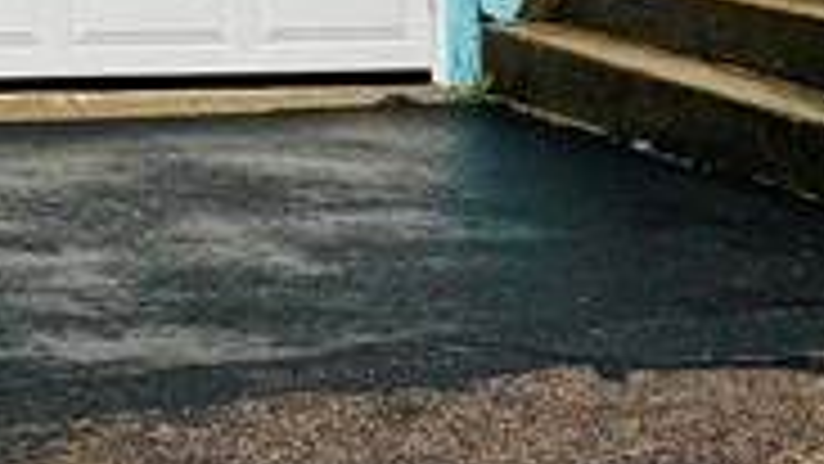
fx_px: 3190
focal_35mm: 146
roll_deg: +0.5
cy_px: -1000
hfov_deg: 13.4
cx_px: -581
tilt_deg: +8.9
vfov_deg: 7.2
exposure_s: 1/445
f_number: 1.78
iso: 80
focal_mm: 6.76
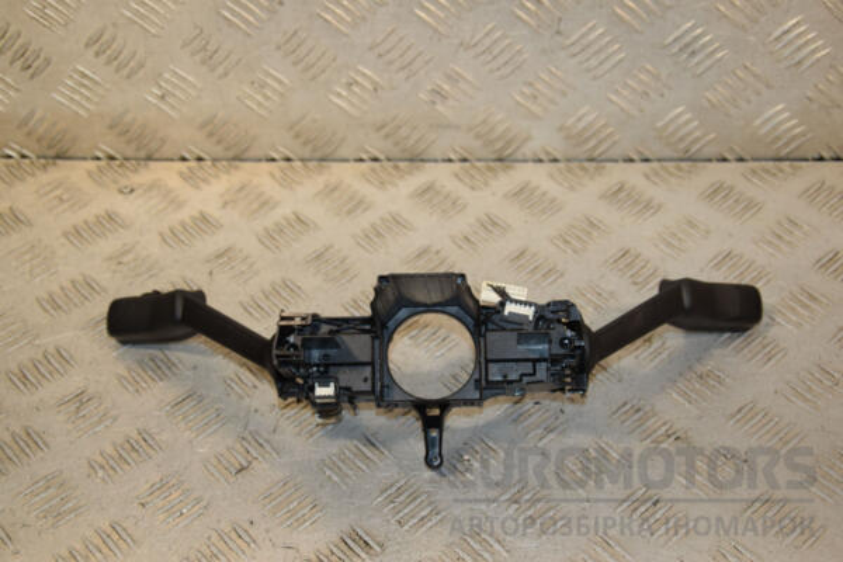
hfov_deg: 35.1
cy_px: 281
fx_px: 1335
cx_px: 422
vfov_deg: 23.8
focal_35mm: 57
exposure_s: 1/200
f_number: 6.3
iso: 800
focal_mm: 38
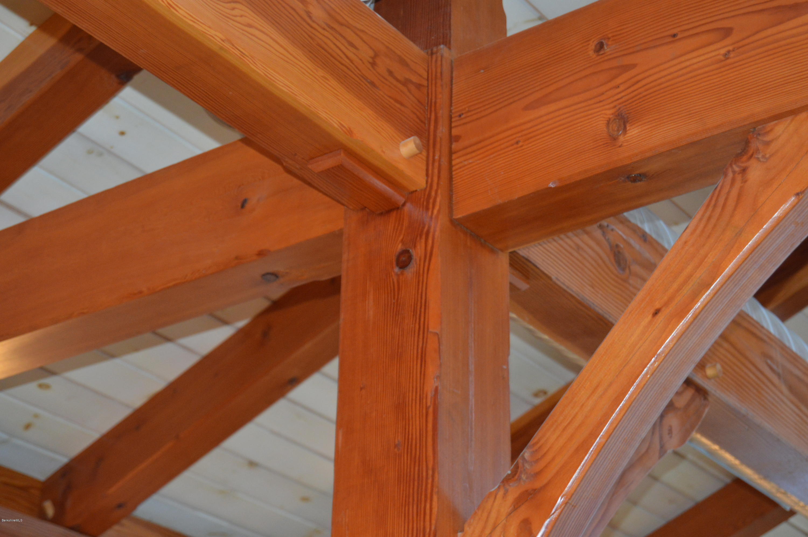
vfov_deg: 18.9
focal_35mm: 72
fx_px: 1614
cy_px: 268
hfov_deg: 28.1
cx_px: 404
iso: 1250
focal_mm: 48
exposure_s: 1/60
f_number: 5.3
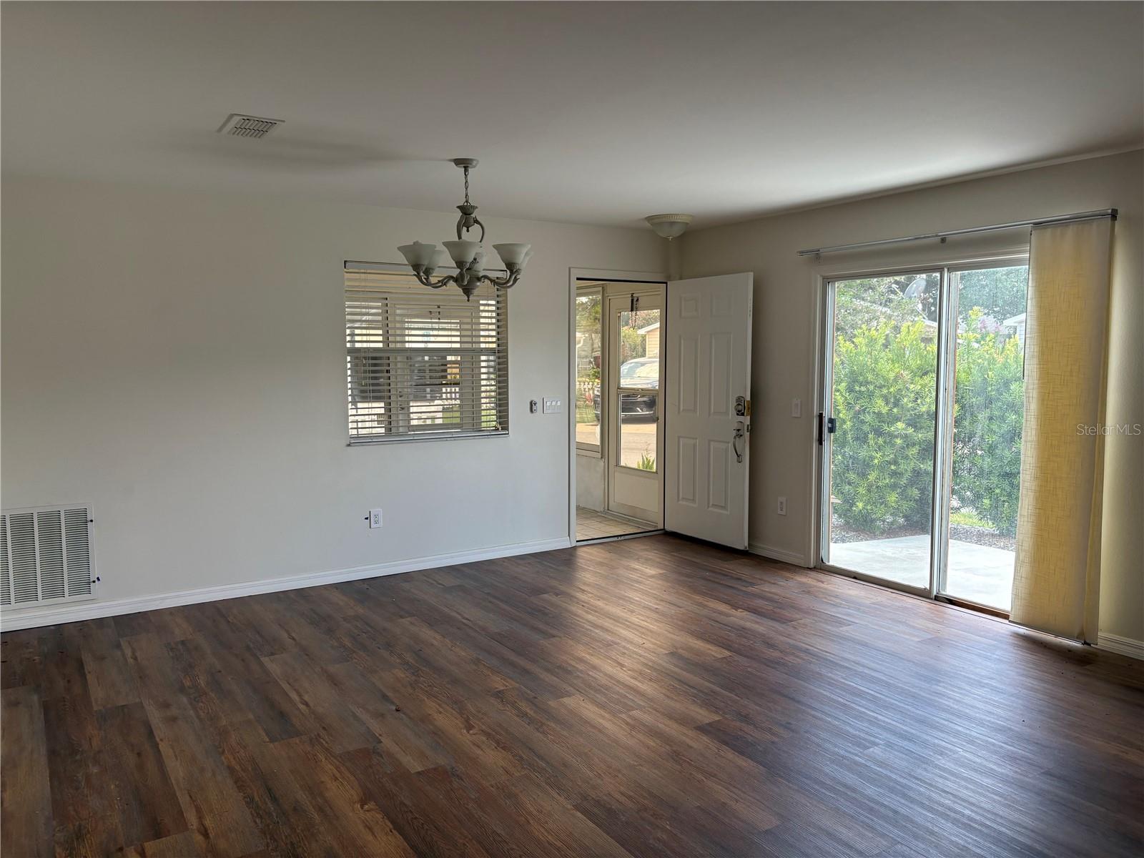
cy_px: 429
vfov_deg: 53.1
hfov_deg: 67.3
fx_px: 859
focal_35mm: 26
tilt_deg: -1.6
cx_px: 572
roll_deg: -0.3
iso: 80
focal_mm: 5.96
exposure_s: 1/241
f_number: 1.6
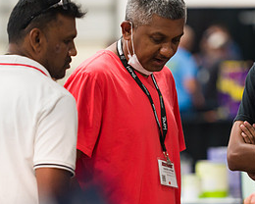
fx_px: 2838
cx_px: 199
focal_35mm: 376
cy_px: 122
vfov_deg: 4.1
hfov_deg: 5.1
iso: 1600
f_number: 3.2
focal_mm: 180
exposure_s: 1/125
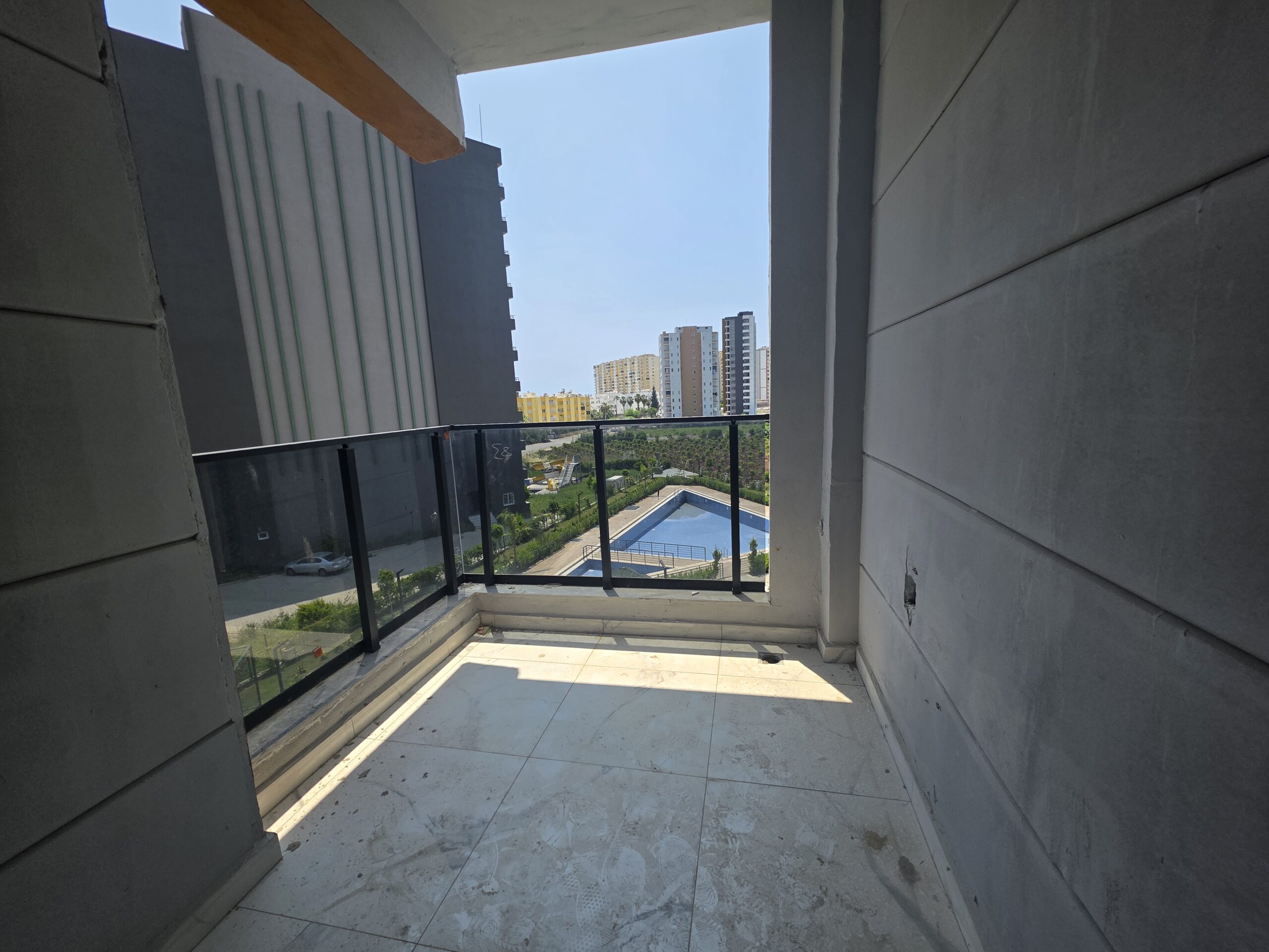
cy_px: 476
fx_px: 477
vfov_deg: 89.9
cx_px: 634
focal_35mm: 13
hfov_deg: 106.2
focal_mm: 2.2
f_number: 1.9
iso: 40
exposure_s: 1/1859
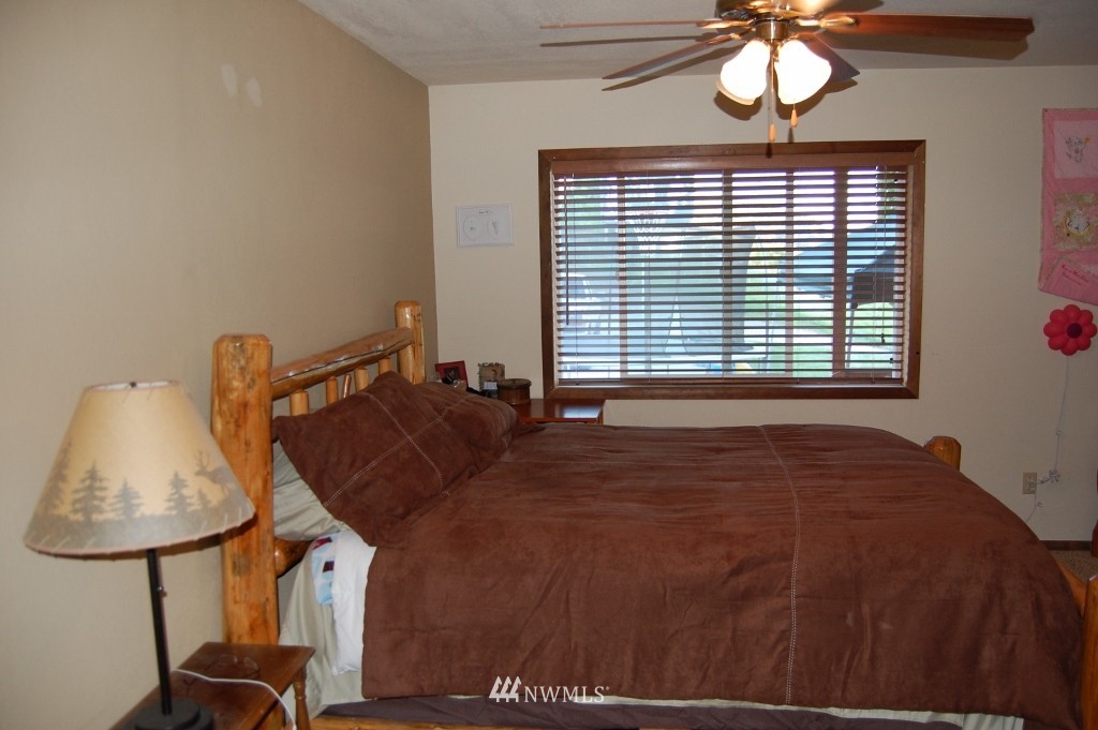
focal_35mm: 27
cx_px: 549
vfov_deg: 47.9
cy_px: 365
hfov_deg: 67.4
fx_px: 823
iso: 400
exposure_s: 1/60
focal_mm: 18
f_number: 3.5
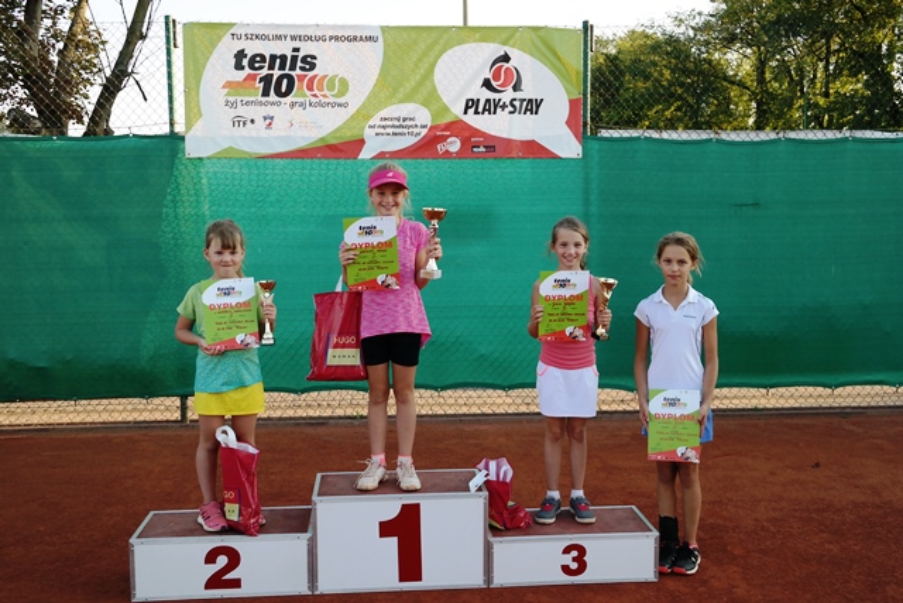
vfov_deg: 36.9
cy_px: 302
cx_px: 452
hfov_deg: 53.1
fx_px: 903
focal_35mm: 36
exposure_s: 1/500
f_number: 5.6
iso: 800
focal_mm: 24
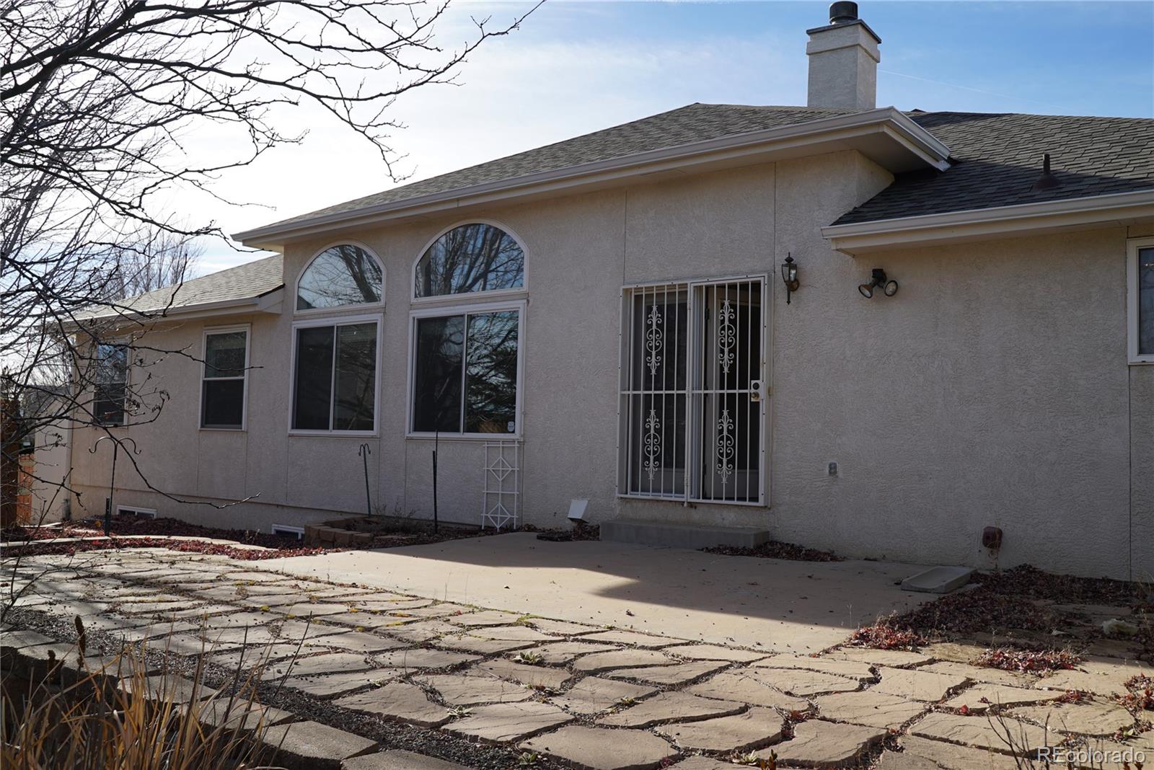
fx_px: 994
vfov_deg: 42.4
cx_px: 577
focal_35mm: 31
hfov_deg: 60.3
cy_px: 385
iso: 100
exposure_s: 1/200
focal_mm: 31
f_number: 8
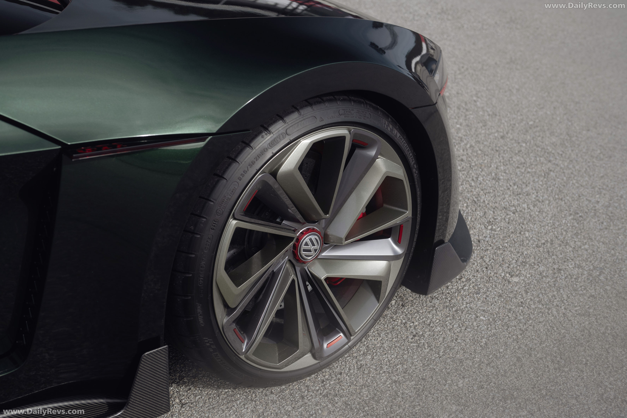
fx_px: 836
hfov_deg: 41.1
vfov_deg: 28.1
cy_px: 209
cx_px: 314
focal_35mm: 48
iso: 200
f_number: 5
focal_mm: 48
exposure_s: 1/500
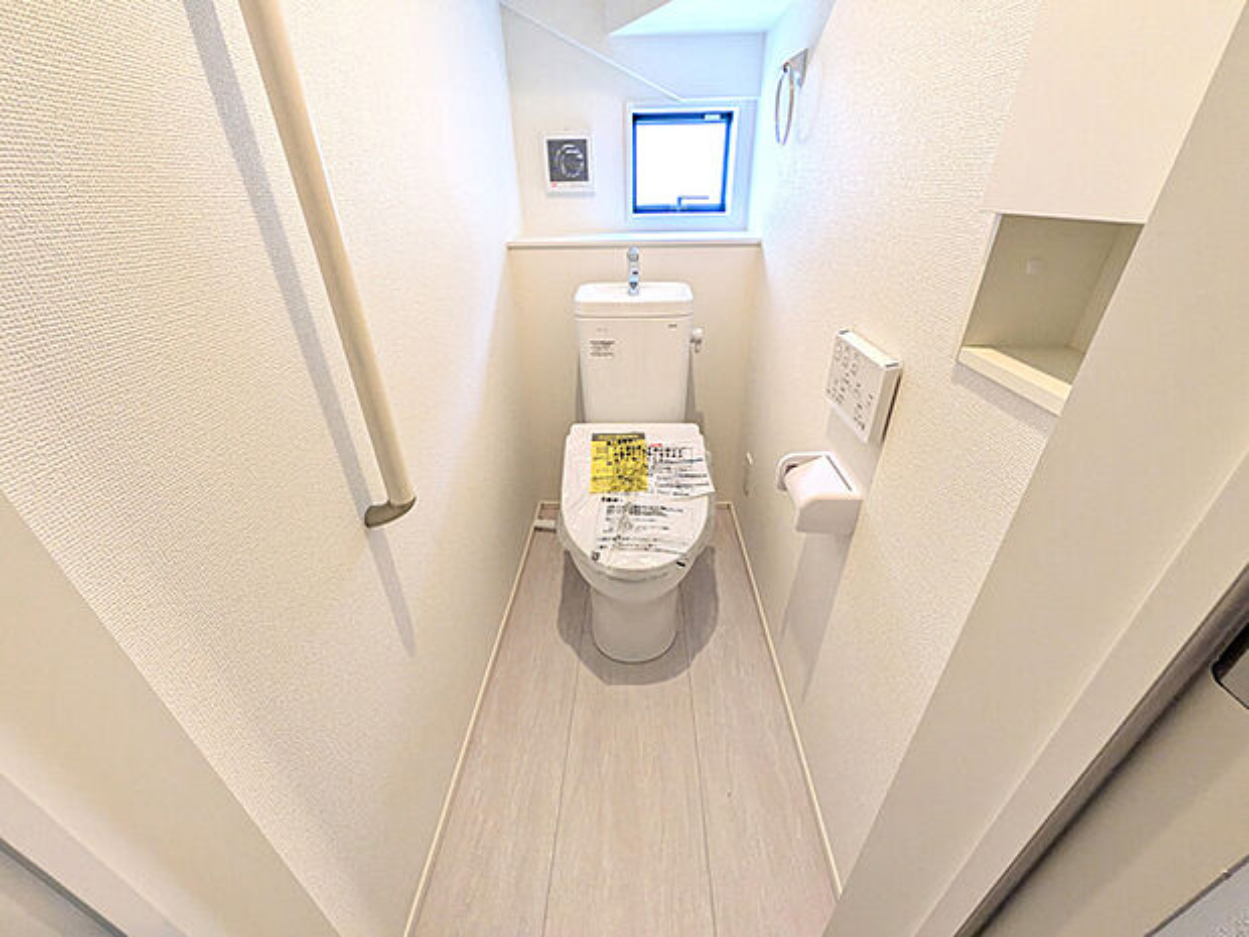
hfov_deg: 102.1
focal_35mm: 14
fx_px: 505
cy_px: 468
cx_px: 624
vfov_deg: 85.7
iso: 167
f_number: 2.2
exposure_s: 1/100
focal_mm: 1.83
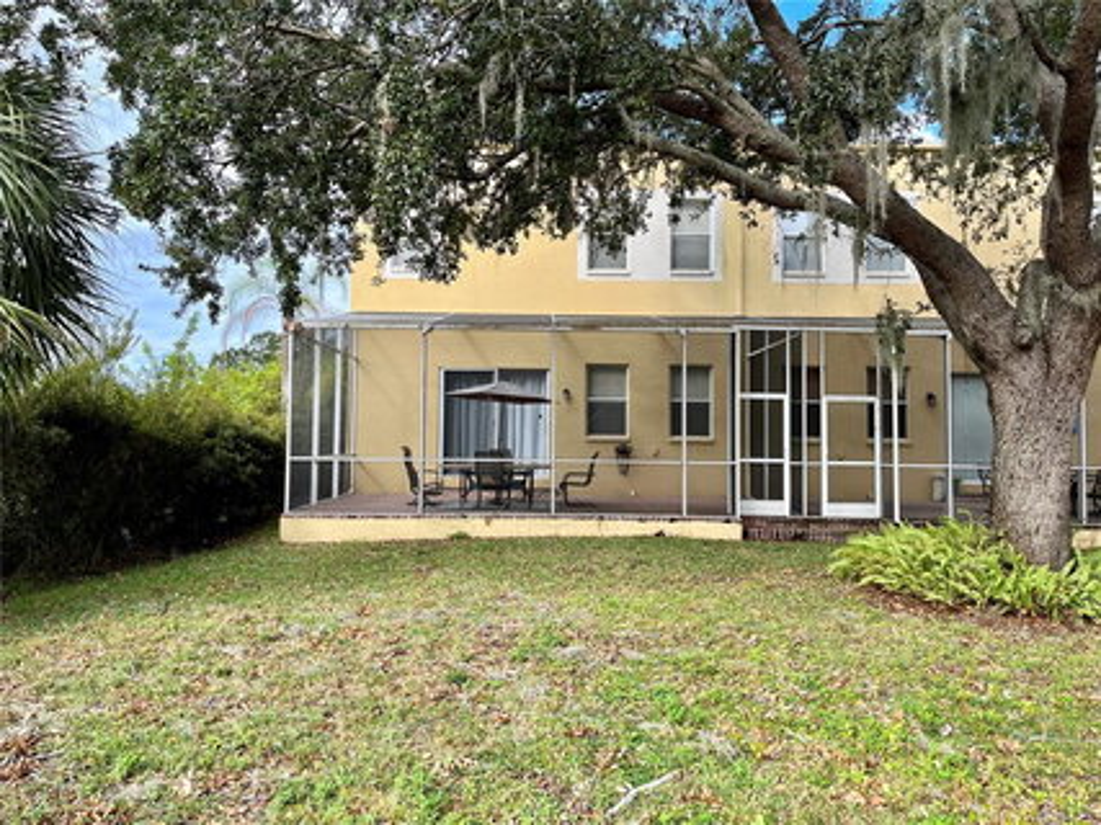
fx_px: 827
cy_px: 412
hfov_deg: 67.3
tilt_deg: +2.4
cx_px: 550
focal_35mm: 26
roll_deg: -0.7
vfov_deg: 53.0
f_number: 1.6
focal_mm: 5.1
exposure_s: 1/878
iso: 50
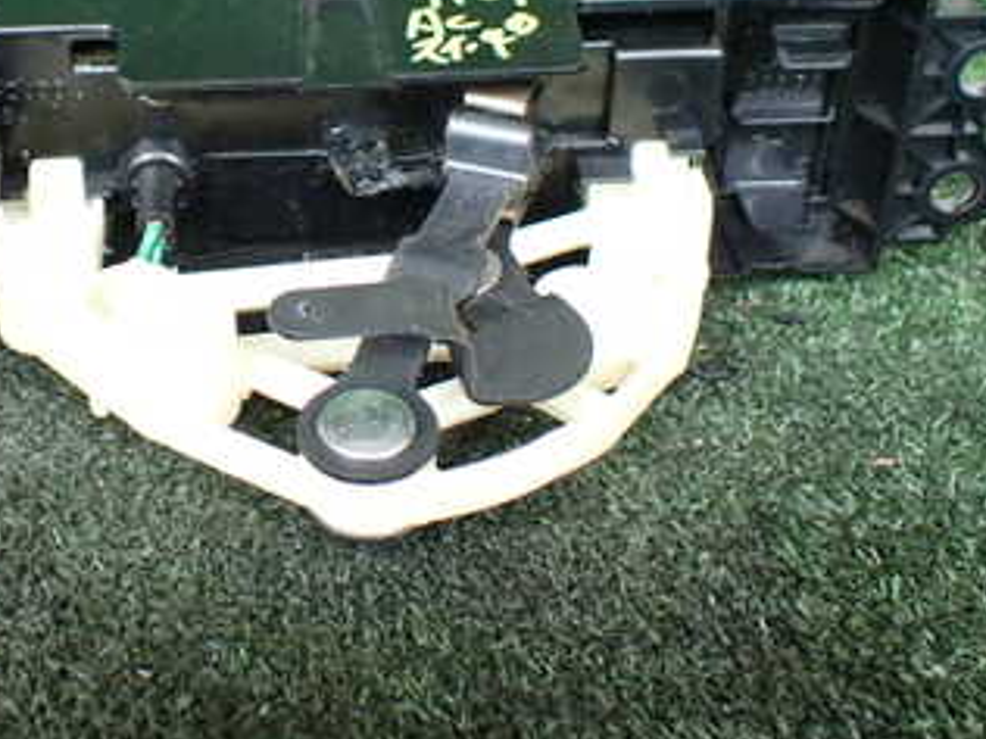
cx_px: 190
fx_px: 1624
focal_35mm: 57
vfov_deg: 25.2
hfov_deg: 32.8
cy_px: 153
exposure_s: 1/125
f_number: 2.3
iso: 800
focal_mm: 5.4
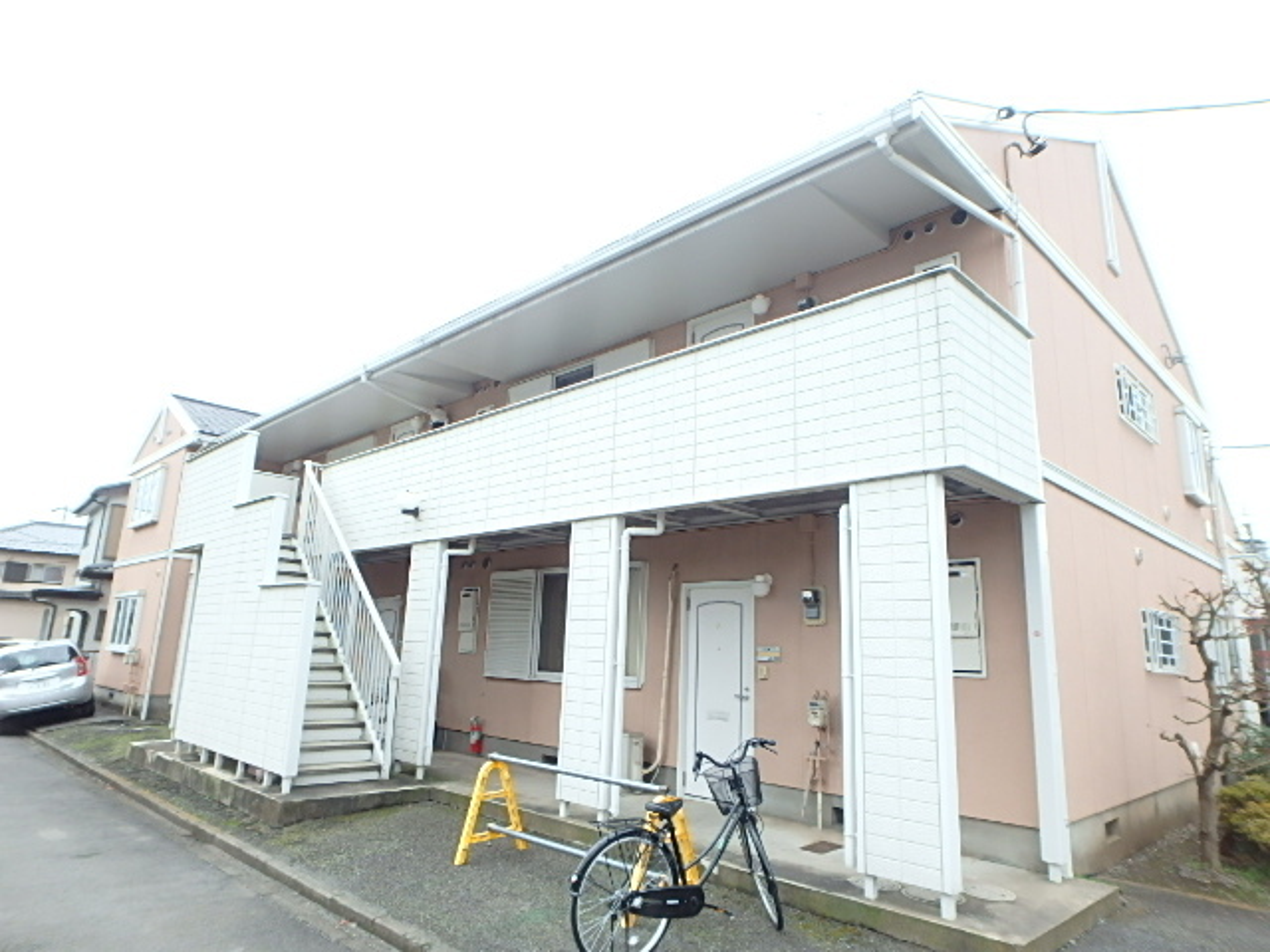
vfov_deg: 63.4
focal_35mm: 21
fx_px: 770
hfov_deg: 79.0
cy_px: 476
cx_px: 635
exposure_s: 1/100
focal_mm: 3.7
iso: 125
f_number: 3.5
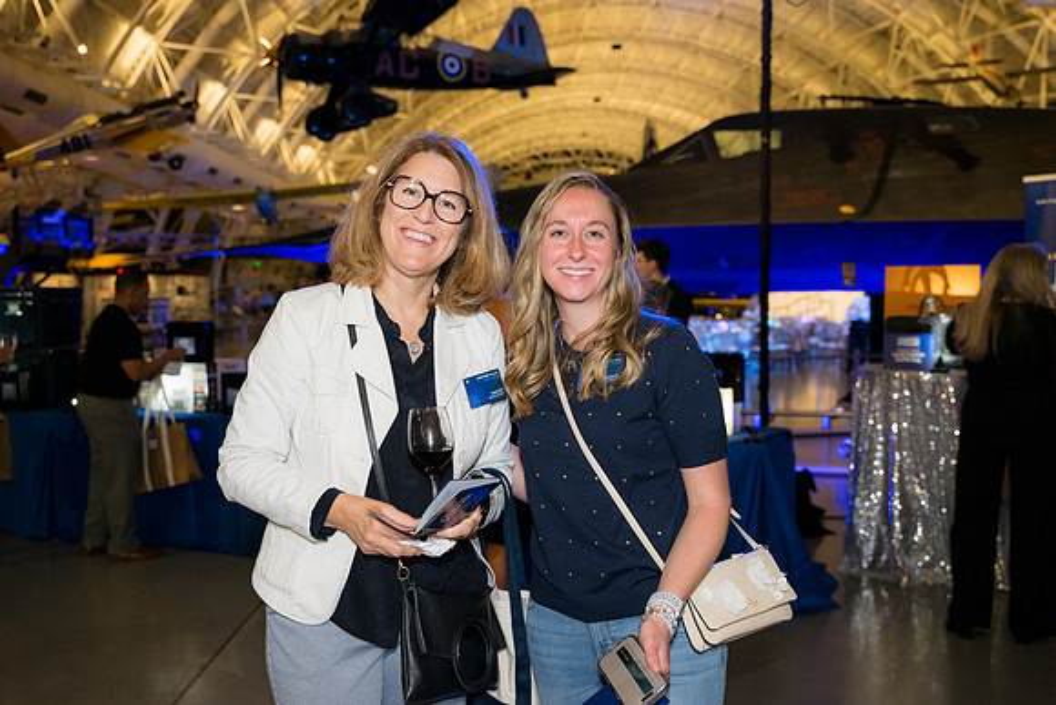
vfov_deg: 36.9
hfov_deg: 53.1
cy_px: 352
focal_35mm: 36
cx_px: 528
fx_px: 1056
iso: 3200
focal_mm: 36
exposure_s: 1/160
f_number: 4
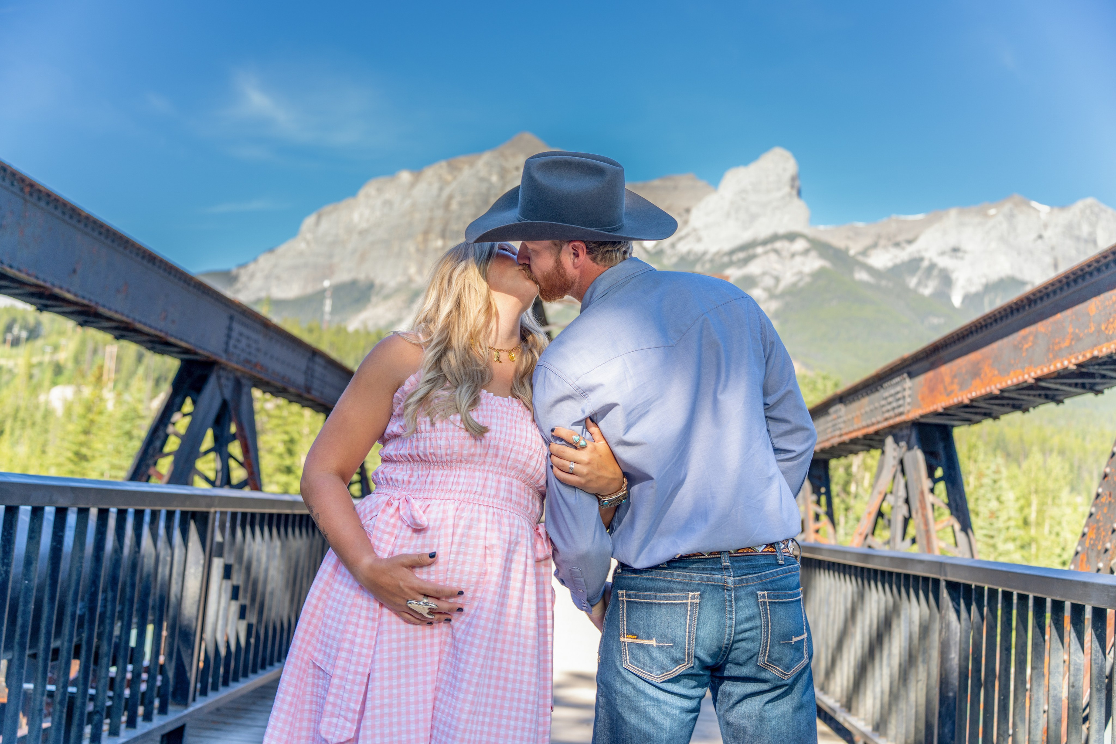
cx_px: 558
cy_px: 372
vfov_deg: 35.9
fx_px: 1147
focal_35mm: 37
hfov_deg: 51.9
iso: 125
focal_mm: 37
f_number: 3.2
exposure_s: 1/160
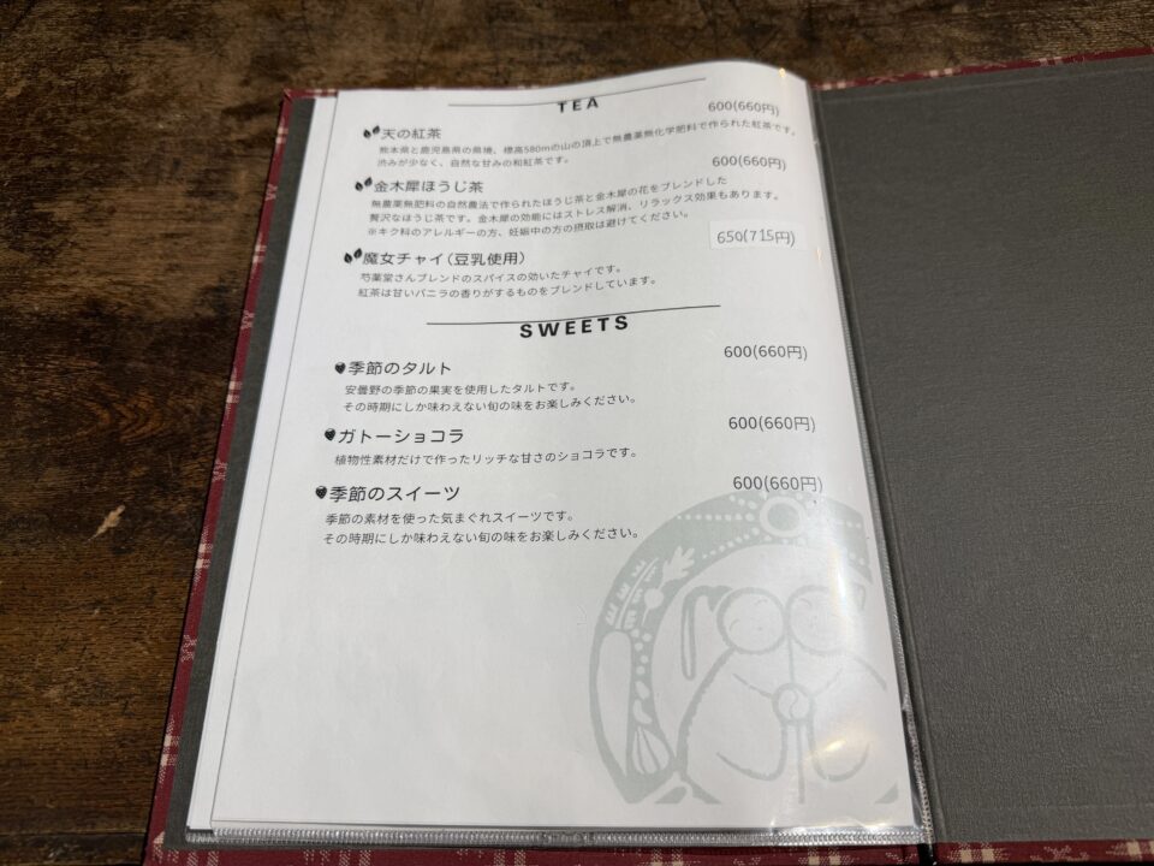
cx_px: 577
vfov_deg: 56.8
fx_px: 800
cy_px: 433
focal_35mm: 24
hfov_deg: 71.6
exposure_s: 1/120
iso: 80
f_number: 1.78
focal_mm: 6.76
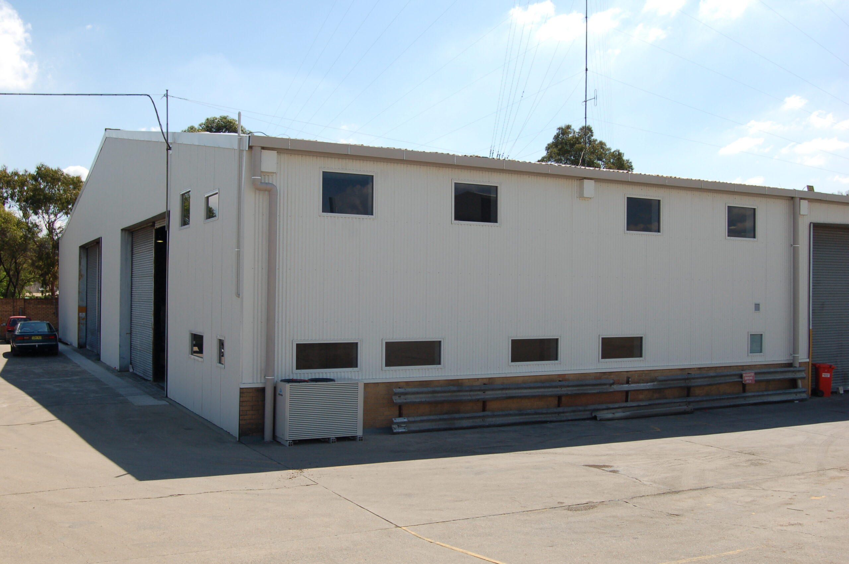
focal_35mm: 36
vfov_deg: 36.8
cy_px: 282
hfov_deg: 53.2
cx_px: 424
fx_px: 848
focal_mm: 24
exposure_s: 1/320
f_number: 9
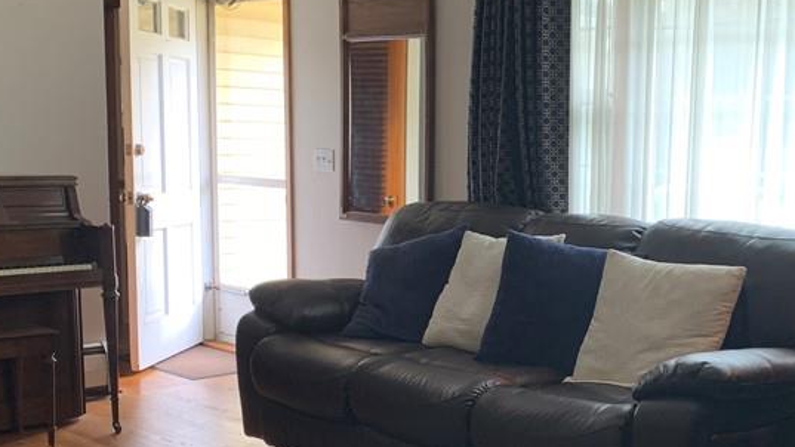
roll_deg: -0.8
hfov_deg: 38.0
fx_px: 1138
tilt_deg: -9.6
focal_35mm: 54
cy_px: 314
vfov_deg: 22.1
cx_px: 548
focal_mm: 4.25
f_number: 1.8
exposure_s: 1/60
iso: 80
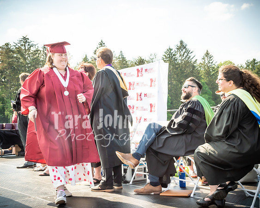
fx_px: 416
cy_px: 104
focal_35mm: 54
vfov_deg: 28.0
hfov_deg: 34.7
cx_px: 130
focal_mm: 32
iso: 200
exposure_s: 1/500
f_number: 7.1
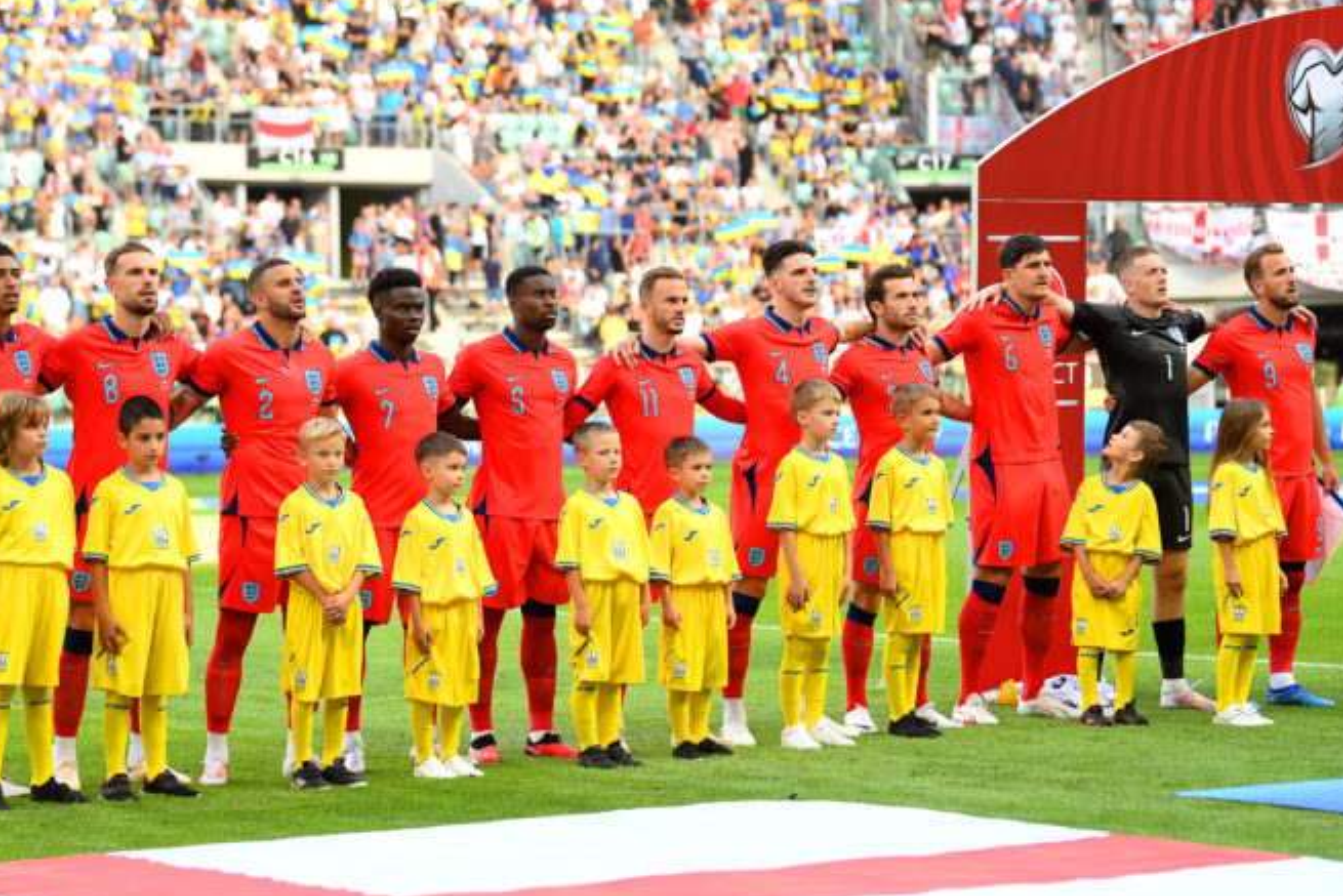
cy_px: 502
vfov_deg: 10.9
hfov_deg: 16.3
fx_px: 4701
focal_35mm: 126
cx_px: 615
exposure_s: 1/1000
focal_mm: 110
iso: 1000
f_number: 3.5
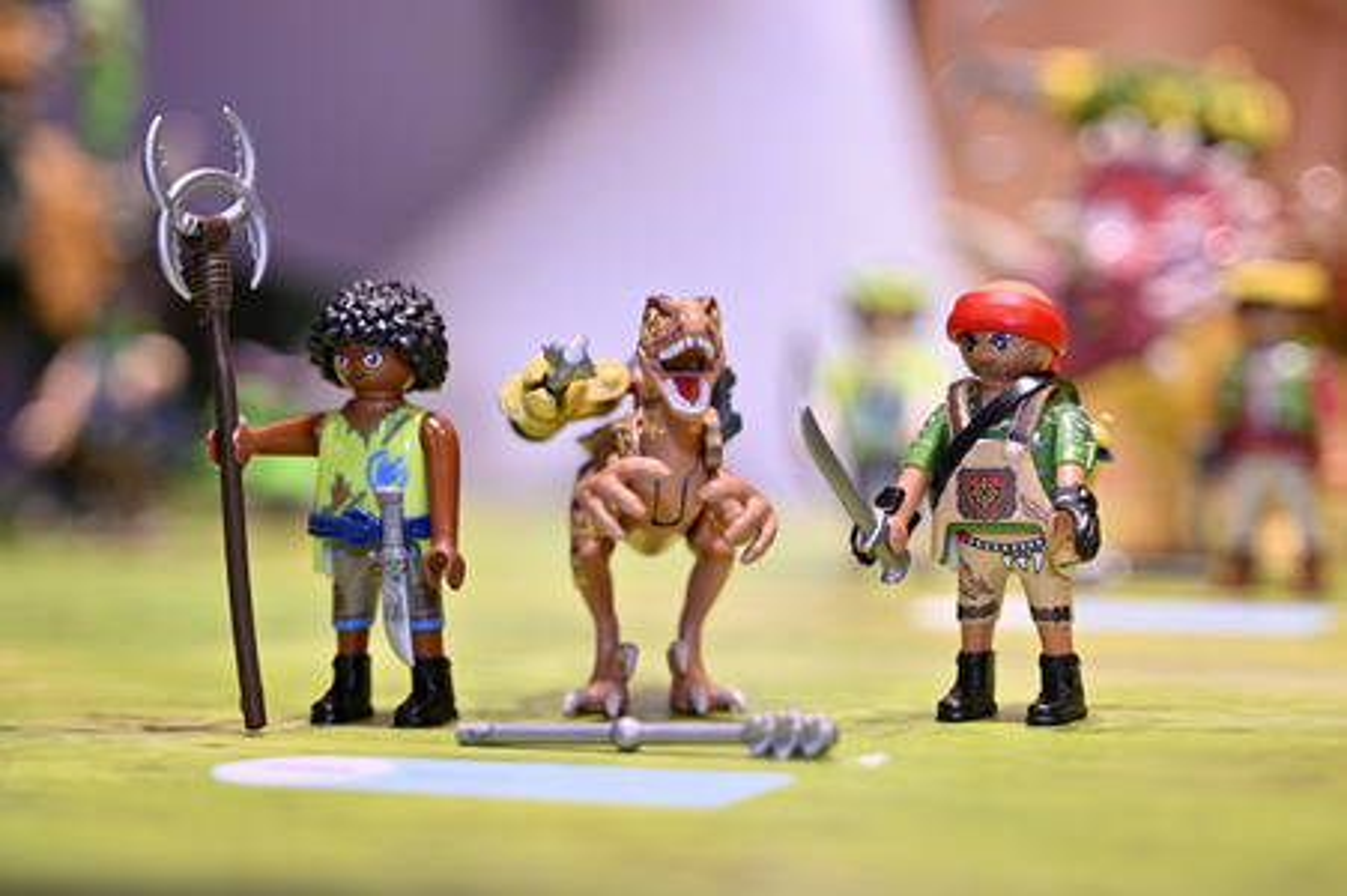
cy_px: 448
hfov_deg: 27.0
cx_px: 674
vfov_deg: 18.2
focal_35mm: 75
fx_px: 2804
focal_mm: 75
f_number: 2.8
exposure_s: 1/200
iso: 125
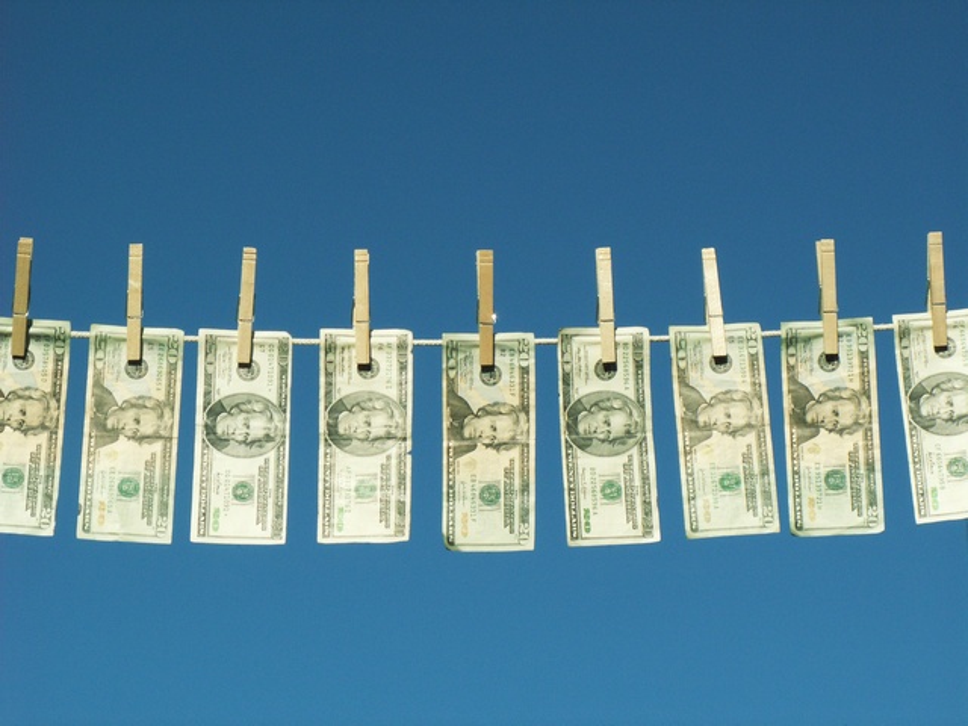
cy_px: 363
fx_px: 3300
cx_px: 484
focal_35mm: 118
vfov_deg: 12.6
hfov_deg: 16.7
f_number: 8
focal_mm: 19.35
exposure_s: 1/400
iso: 50
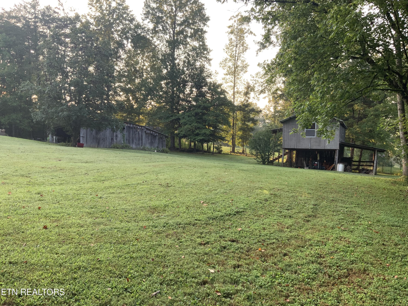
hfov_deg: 61.7
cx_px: 204
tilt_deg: -0.8
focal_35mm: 29
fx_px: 342
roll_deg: -0.1
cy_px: 153
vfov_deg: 48.2
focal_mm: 3
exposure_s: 1/122
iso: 25
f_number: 1.8
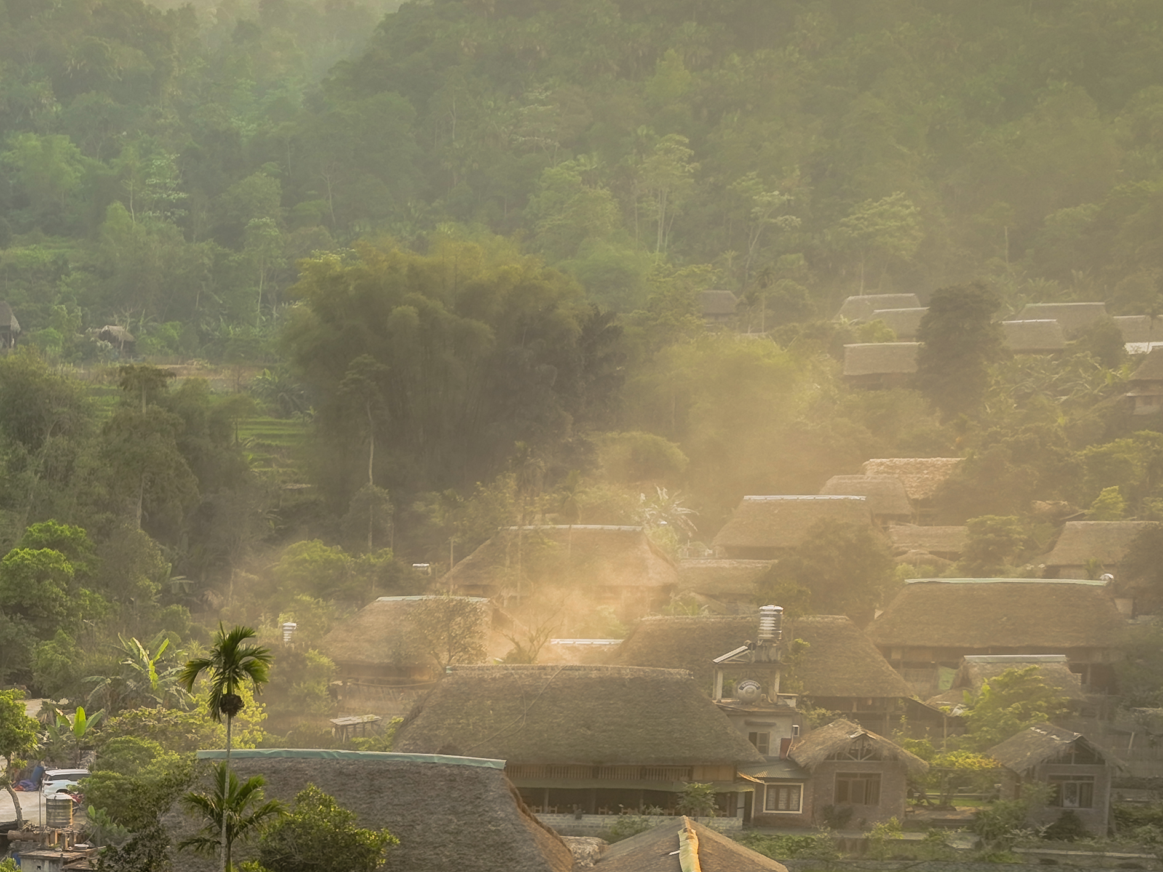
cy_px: 950
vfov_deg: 20.9
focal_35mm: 67
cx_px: -113
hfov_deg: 26.7
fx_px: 2250
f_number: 2.8
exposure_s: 1/1250
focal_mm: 12.29
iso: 400
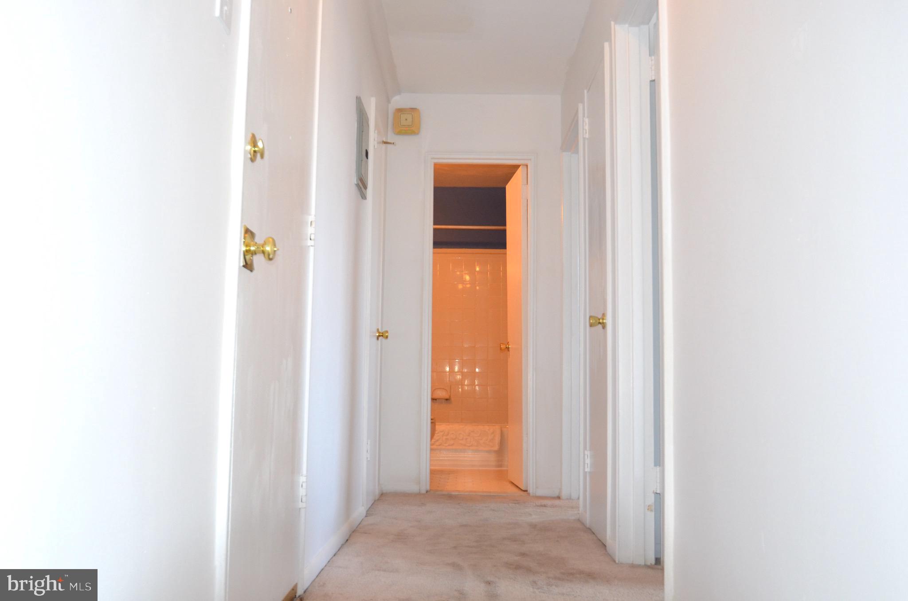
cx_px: 454
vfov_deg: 36.7
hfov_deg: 53.2
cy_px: 300
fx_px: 906
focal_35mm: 36
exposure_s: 1/60
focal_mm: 24
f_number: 4.5
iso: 1000
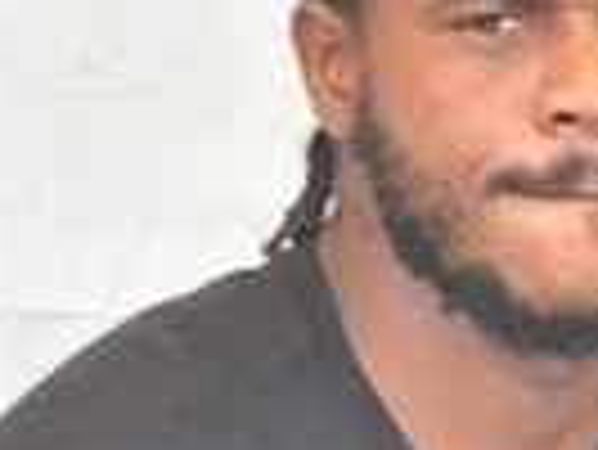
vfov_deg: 1.9
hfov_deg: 2.5
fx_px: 13755
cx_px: -243
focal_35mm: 796
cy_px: 684
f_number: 5
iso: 900
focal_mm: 105
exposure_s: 1/200
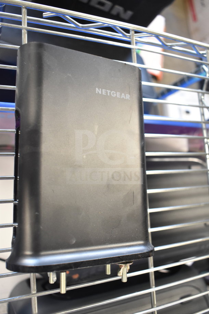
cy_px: 157
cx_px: 104
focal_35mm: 32
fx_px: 274
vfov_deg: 59.5
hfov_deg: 41.7
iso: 1100
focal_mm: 21
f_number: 3.8
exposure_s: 1/30
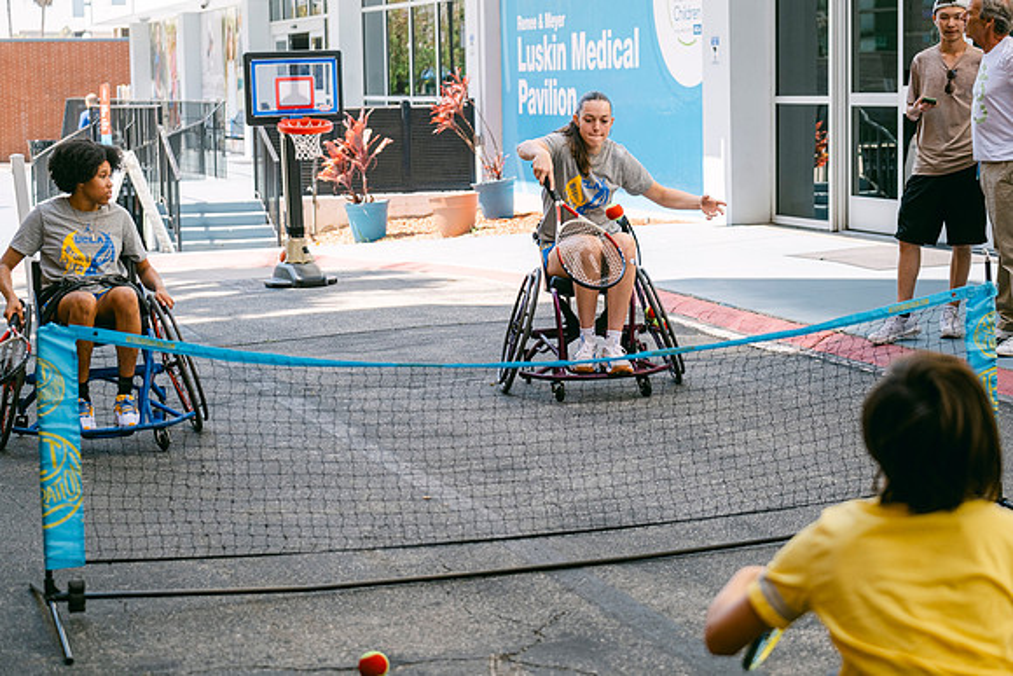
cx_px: 506
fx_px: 2142
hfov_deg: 26.6
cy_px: 338
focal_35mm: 76
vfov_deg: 17.9
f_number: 2.8
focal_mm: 50
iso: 160
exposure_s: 1/950
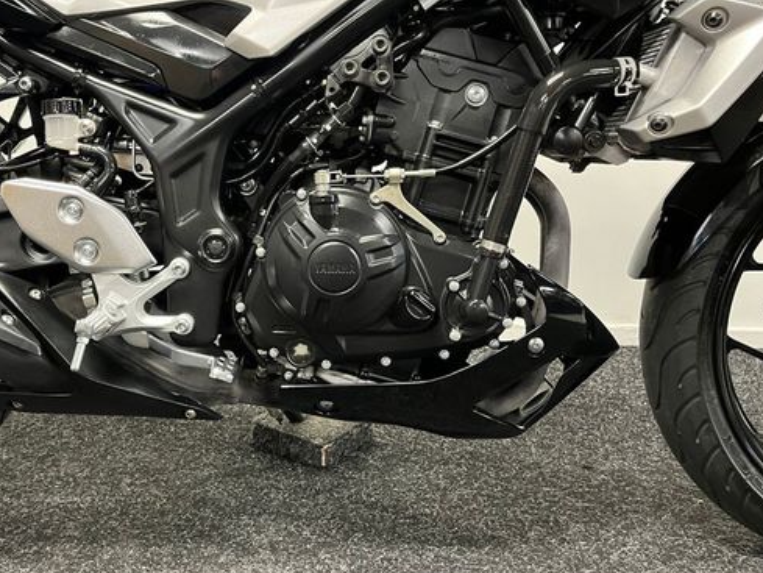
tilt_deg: -10.3
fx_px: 750
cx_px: 271
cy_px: 222
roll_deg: -1.3
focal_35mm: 34
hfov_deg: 53.2
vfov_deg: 41.6
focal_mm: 5.1
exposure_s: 1/33
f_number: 1.6
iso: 400
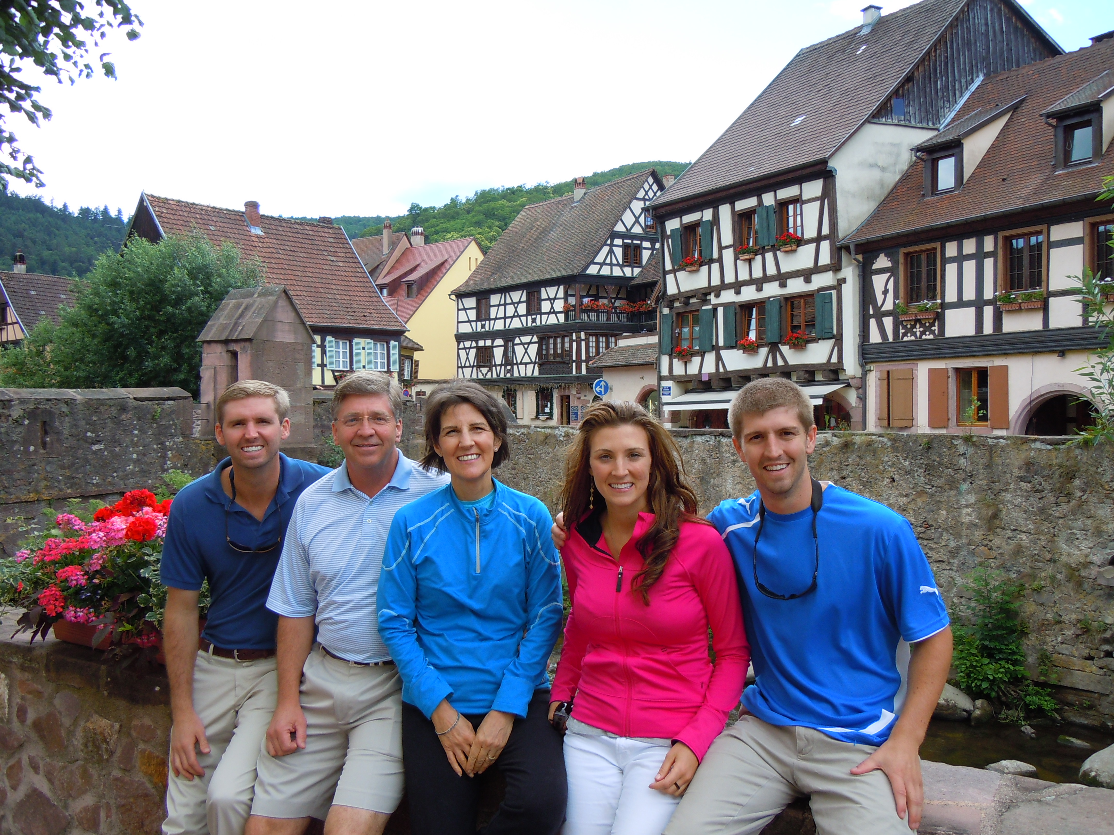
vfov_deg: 46.8
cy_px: 418
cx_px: 557
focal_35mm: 30
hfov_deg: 60.0
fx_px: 965
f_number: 3.5
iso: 100
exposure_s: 1/200
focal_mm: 5.4
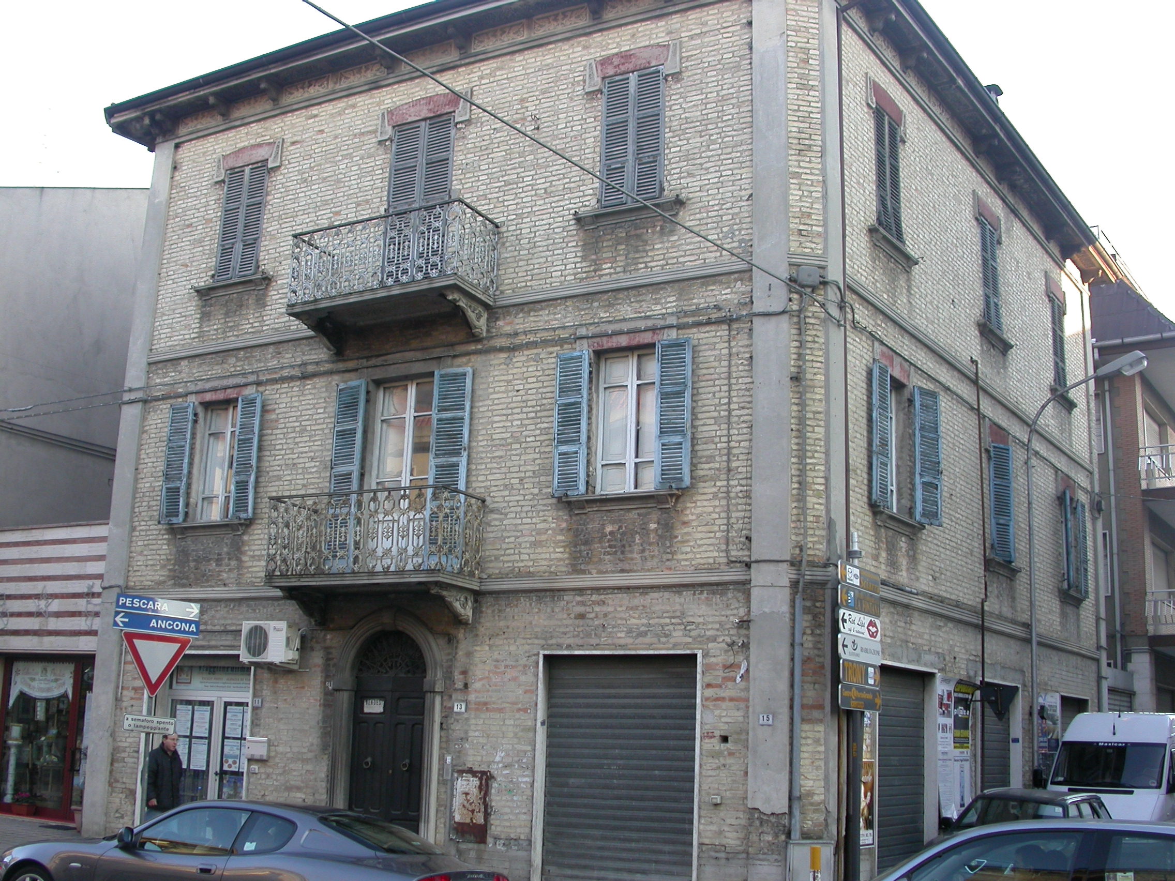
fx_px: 1290
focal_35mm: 38
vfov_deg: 37.7
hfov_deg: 49.0
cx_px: 588
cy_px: 440
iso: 100
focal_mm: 7.85
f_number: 3.7
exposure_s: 1/82.8
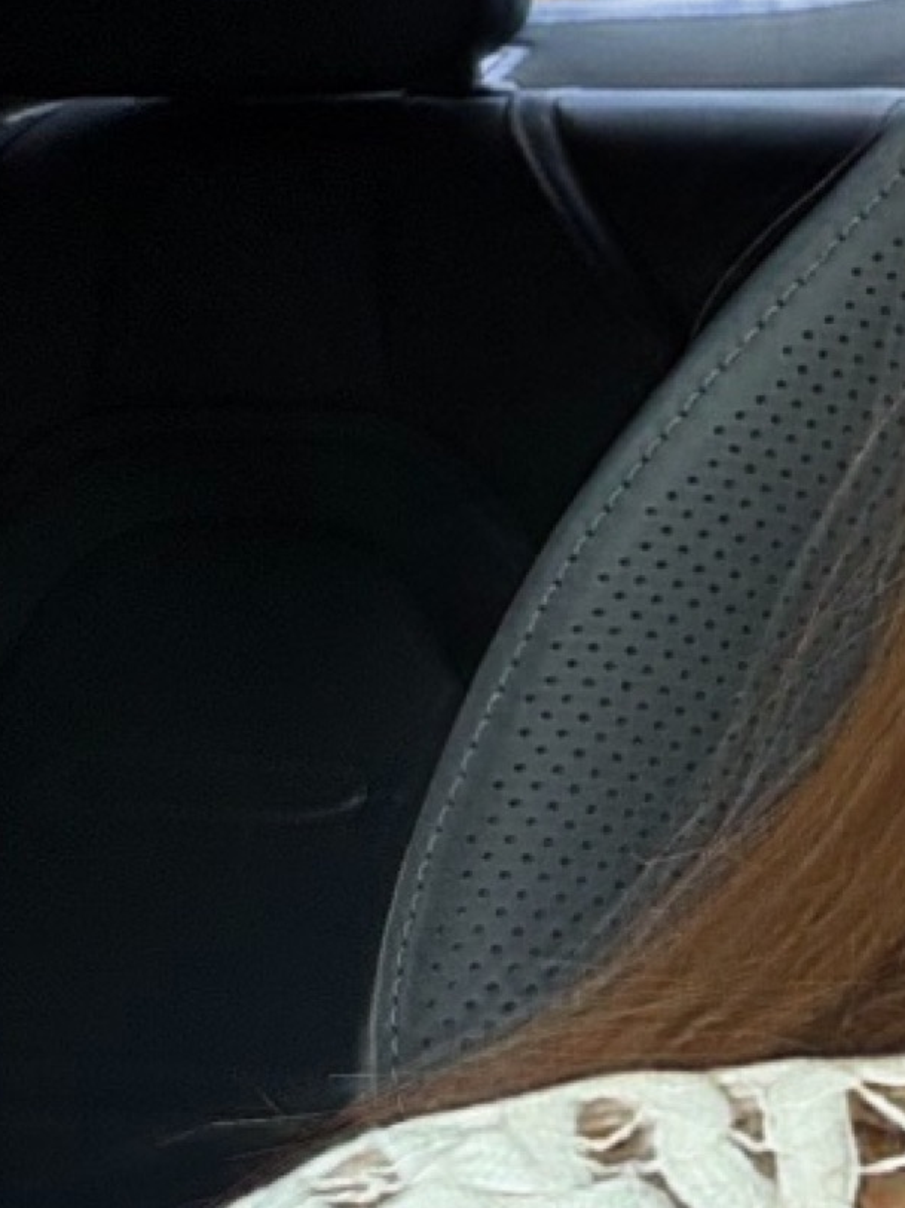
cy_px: 578
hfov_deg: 11.8
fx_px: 3977
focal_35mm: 114
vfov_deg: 17.3
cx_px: 1700
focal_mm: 2.71
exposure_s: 1/69
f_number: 1.9
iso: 80
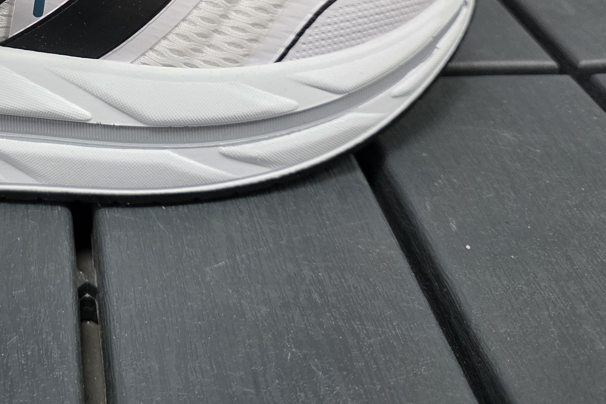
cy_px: -53
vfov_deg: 22.3
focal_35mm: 57
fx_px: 959
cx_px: 25
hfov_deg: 32.7
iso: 160
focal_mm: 6.3
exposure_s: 1/100
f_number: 1.7
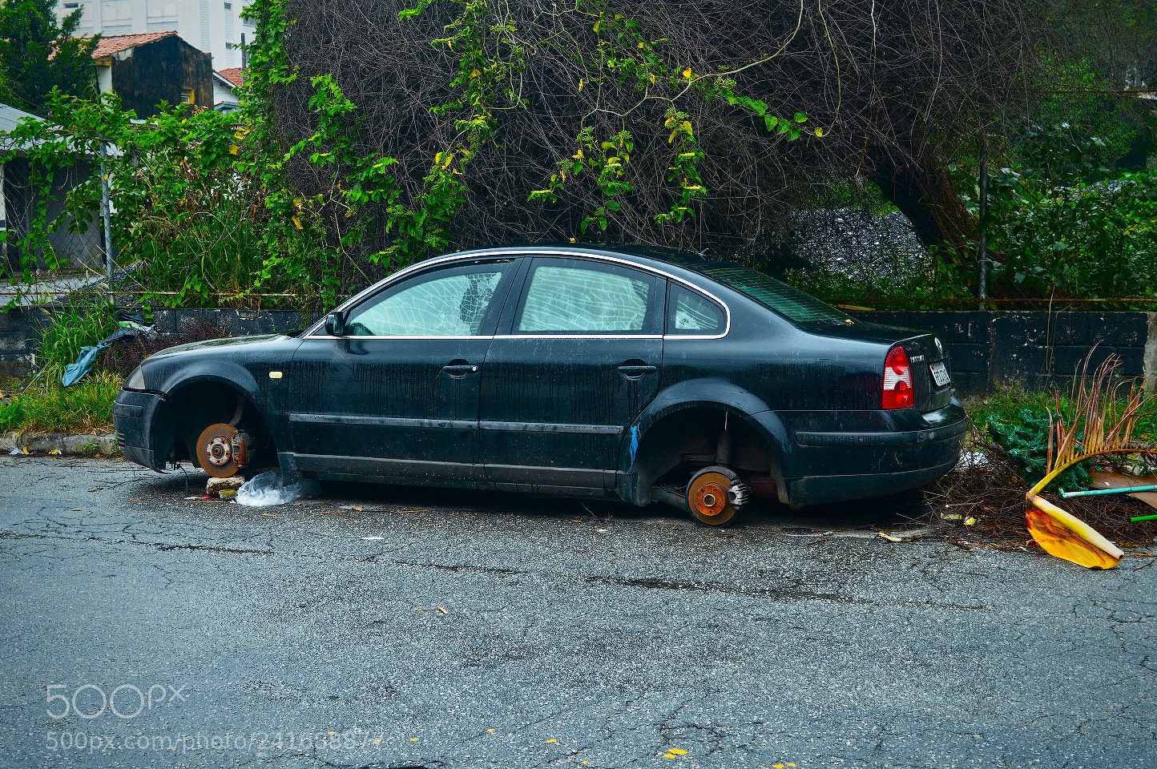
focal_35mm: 50
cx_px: 602
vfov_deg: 26.9
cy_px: 400
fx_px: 1605
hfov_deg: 39.6
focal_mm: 32
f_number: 6.3
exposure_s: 1/80
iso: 200
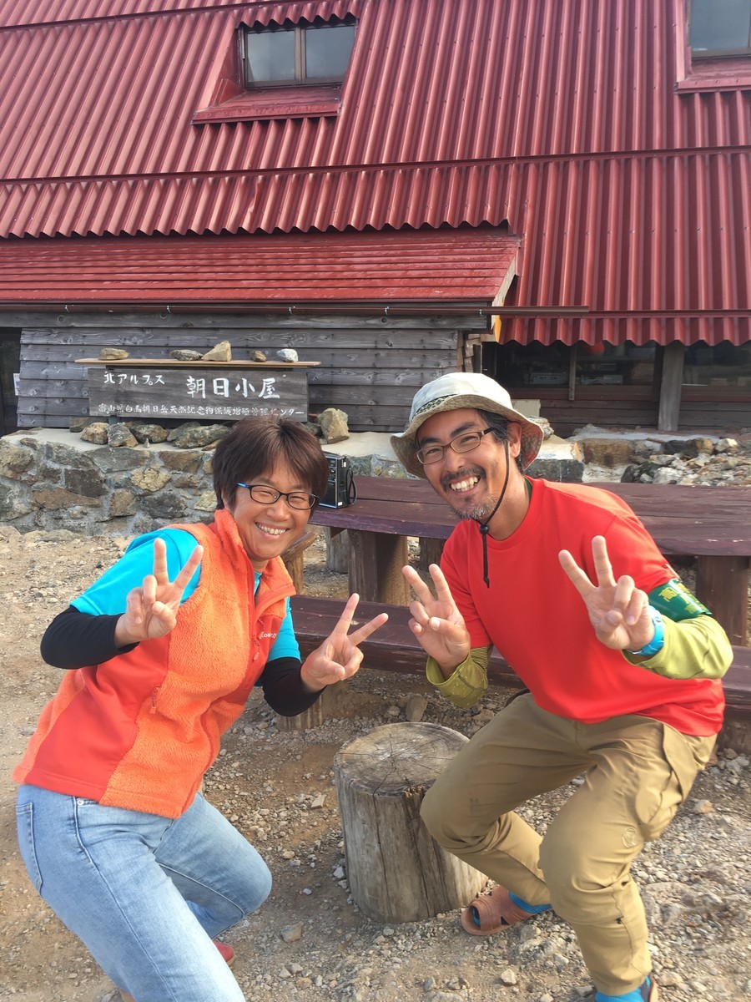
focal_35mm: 29
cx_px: 376
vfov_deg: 61.7
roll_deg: +1.0
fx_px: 839
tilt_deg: -11.3
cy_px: 501
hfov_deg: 48.2
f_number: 2.2
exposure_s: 1/134
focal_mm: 4.15
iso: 25
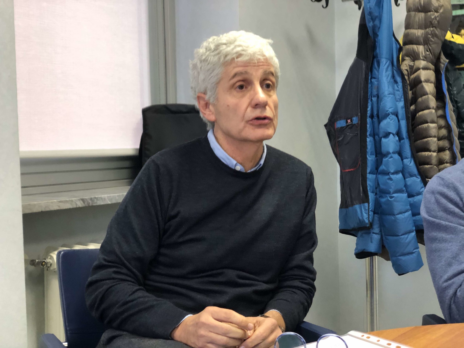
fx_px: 697
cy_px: 174
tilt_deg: -0.4
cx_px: 232
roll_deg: +0.6
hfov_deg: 36.8
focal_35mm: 52
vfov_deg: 28.0
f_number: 2.4
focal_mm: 6
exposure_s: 1/33
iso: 160
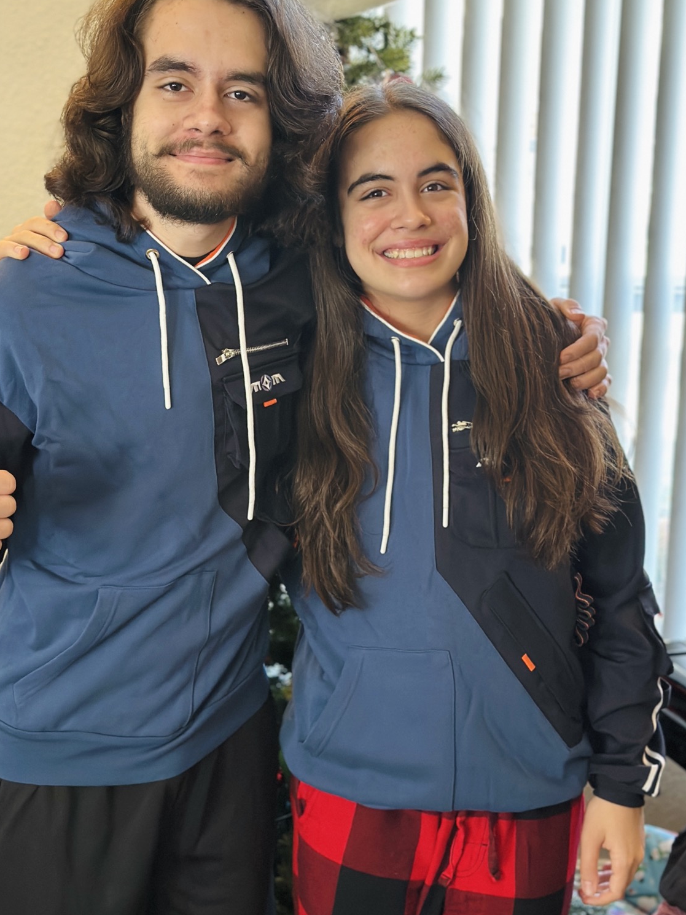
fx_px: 1533
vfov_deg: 33.2
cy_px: 432
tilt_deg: -10.5
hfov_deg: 25.2
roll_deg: -1.3
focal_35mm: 58
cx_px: 289
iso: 500
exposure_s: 1/40
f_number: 1.78
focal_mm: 6.86
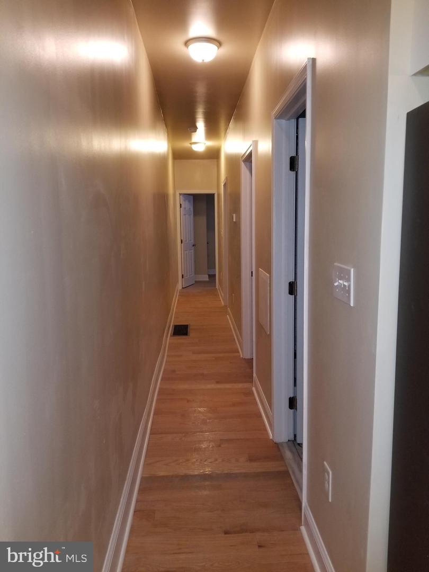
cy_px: 286
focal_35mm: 26
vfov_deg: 67.3
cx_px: 214
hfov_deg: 53.1
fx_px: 430
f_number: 1.7
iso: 160
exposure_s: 1/24
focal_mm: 4.3
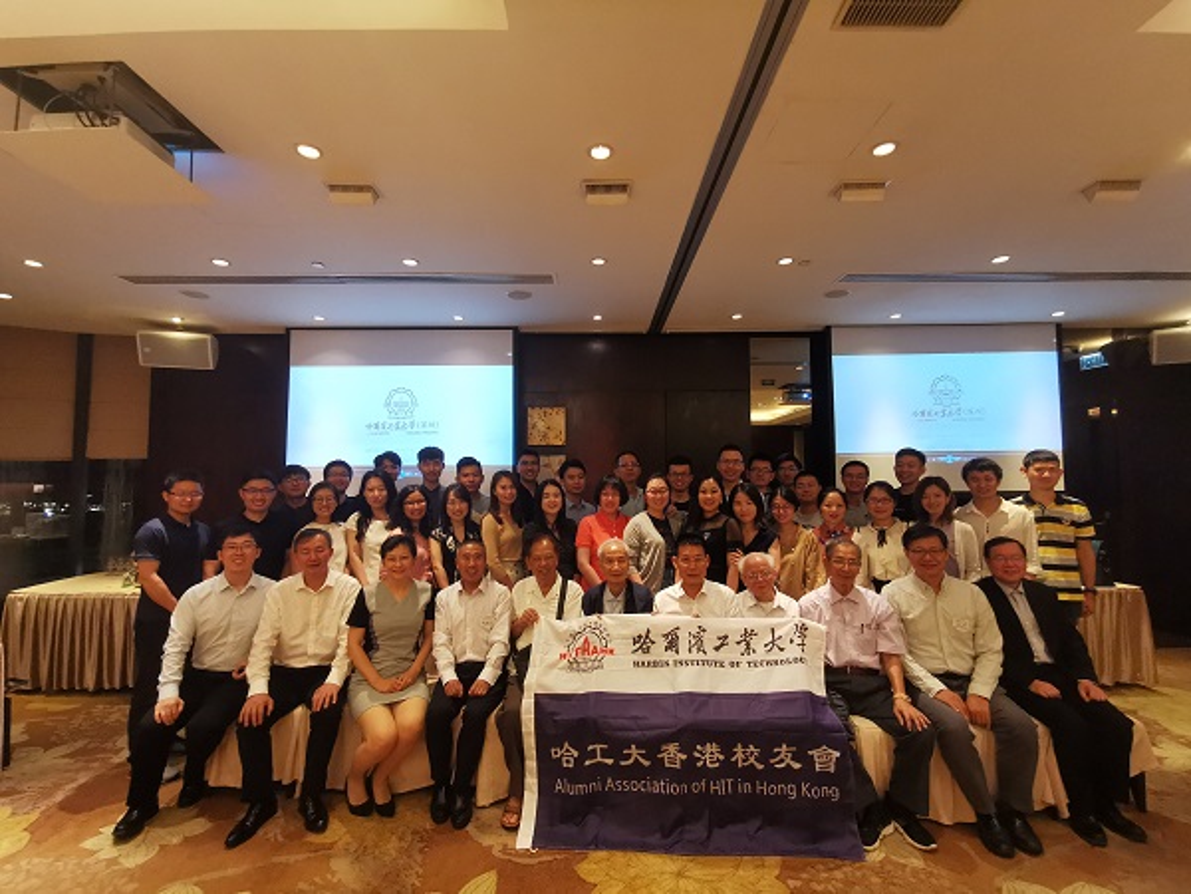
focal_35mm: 16
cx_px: 596
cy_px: 447
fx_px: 550
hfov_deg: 94.5
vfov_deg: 78.1
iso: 200
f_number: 2.2
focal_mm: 2.35
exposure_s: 1/30
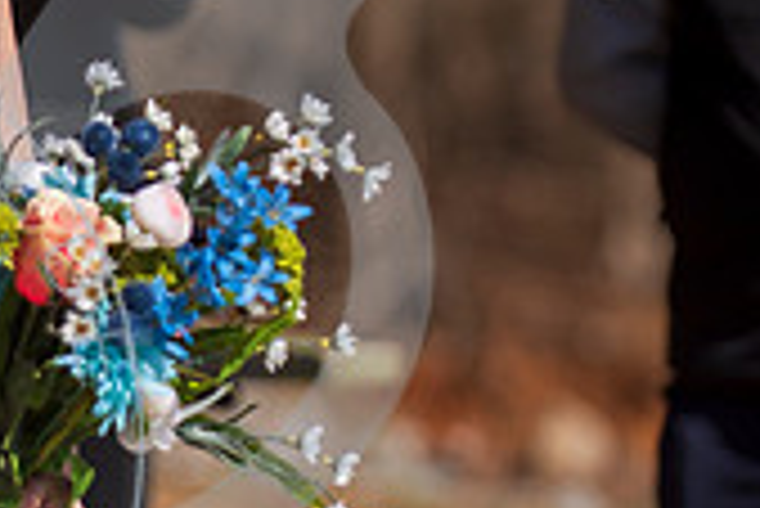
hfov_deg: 4.6
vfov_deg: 3.1
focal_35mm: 447
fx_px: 9445
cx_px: -94
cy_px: 61
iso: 100
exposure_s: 1/4000
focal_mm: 130
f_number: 2.8
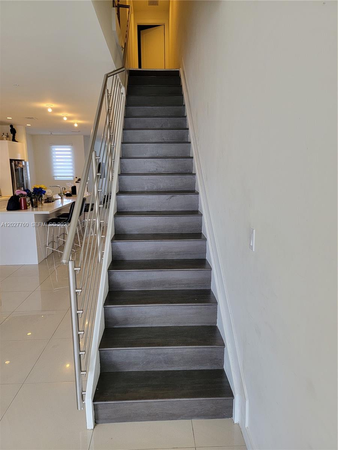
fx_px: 312
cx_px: 169
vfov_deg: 71.6
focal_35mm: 24
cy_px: 225
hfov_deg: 56.8
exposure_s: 1/120
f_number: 1.8
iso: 250
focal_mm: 6.7
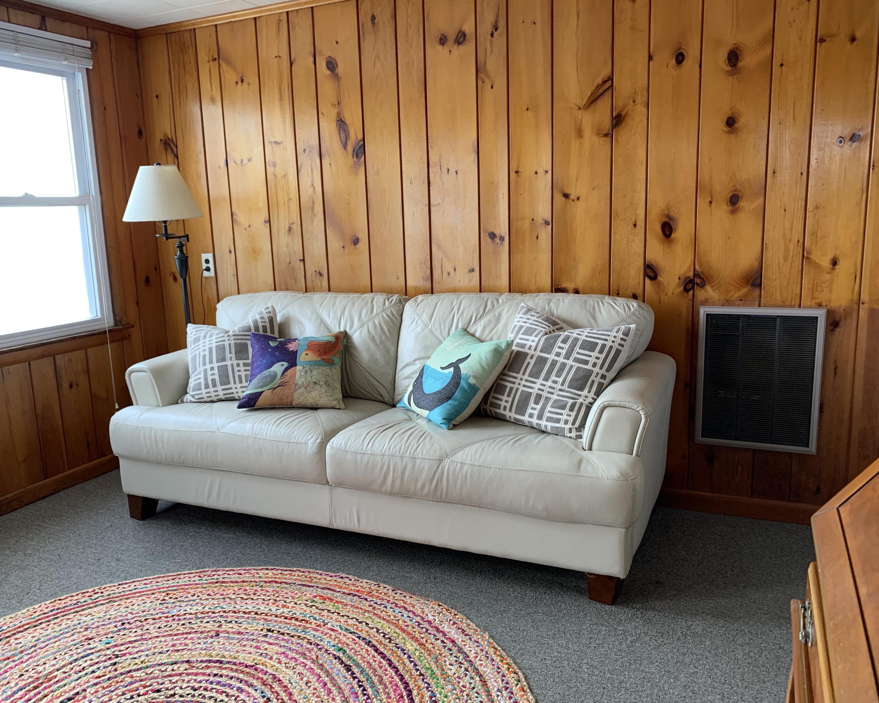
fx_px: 728
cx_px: 414
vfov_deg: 51.5
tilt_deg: -12.1
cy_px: 362
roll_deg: +2.9
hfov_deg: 62.2
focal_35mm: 28
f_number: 1.8
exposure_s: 1/112
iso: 100
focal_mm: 4.25
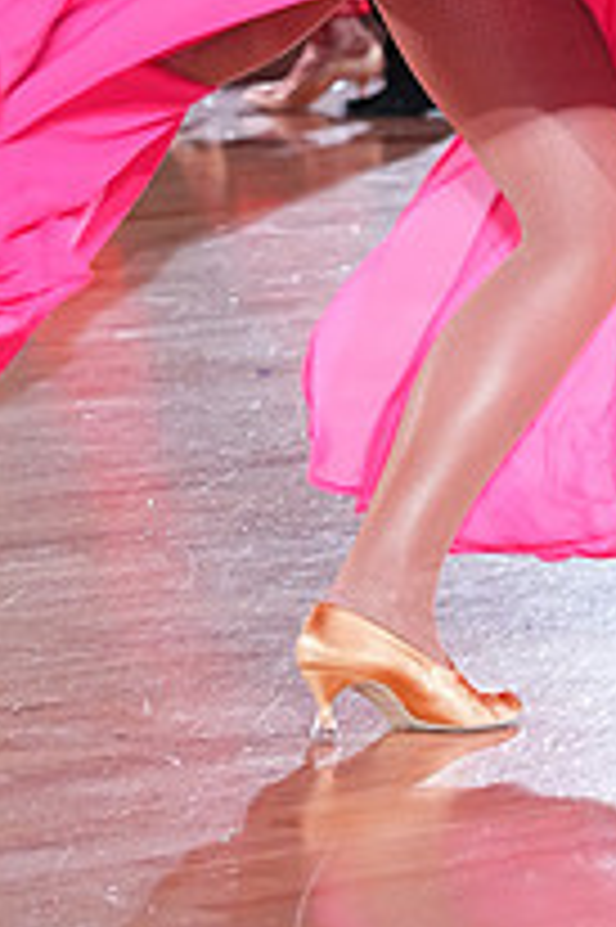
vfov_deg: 6.9
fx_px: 7610
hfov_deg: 4.6
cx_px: 506
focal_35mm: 296
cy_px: -320
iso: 5000
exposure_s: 1/400
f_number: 4.5
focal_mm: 105
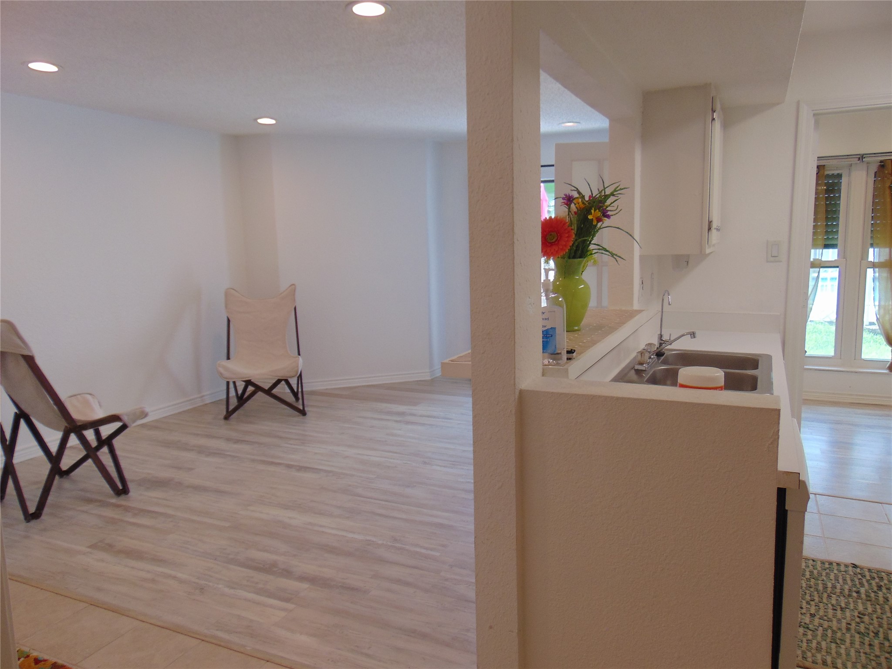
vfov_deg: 54.9
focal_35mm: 25
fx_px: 644
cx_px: 446
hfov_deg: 69.4
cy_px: 334
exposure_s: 1/50
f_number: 3
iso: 80
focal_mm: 4.5
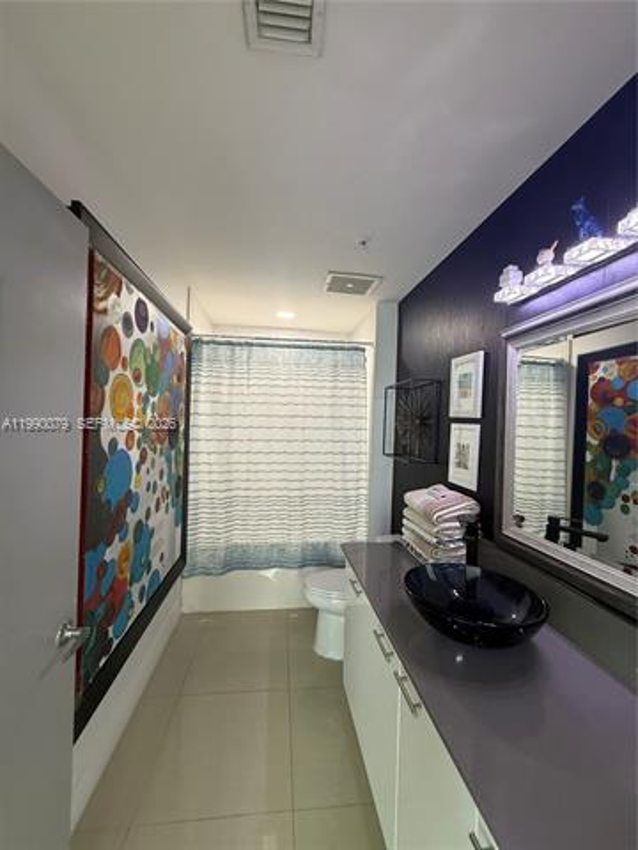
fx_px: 344
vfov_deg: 102.1
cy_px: 425
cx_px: 319
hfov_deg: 85.7
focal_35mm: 14
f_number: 2.2
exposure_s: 1/60
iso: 200
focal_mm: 2.22
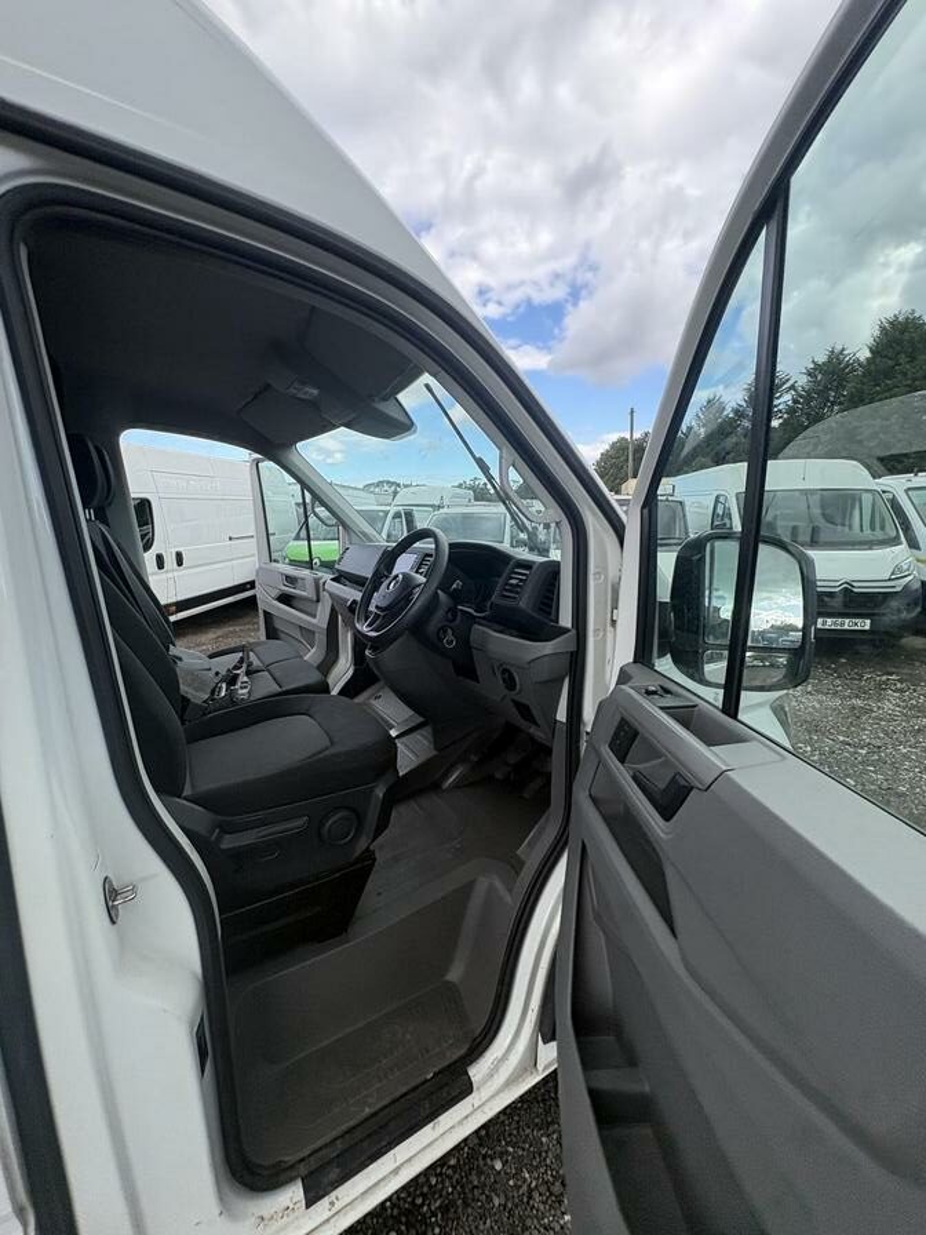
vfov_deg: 102.1
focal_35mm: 14
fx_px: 499
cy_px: 618
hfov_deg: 85.7
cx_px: 463
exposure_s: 1/373
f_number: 2.2
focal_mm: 2.22
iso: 64
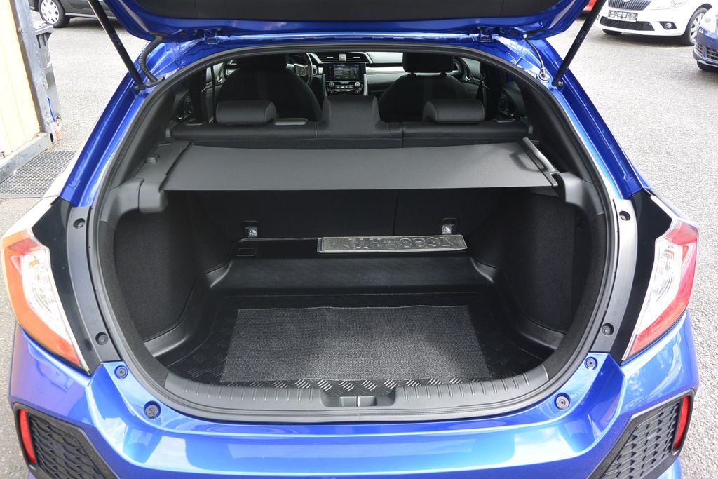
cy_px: 240
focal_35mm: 29
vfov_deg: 45.0
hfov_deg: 63.7
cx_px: 359
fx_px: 578
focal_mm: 11
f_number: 4
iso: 160
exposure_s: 1/200
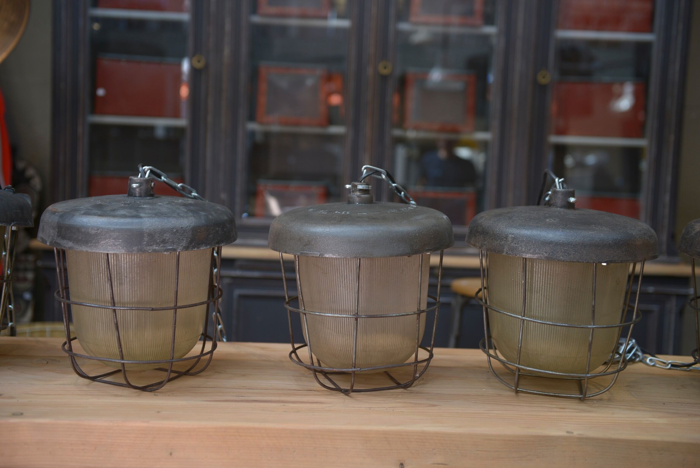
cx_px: 350
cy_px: 234
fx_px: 856
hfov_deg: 44.5
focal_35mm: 44
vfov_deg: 30.5
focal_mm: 44
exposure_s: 1/50
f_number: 3.2
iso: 160
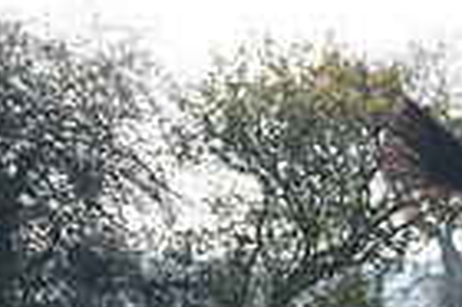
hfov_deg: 3.5
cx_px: 848
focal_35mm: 582
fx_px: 7460
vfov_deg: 2.4
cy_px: 492
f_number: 7.1
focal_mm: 140
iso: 1000
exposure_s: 1/1250
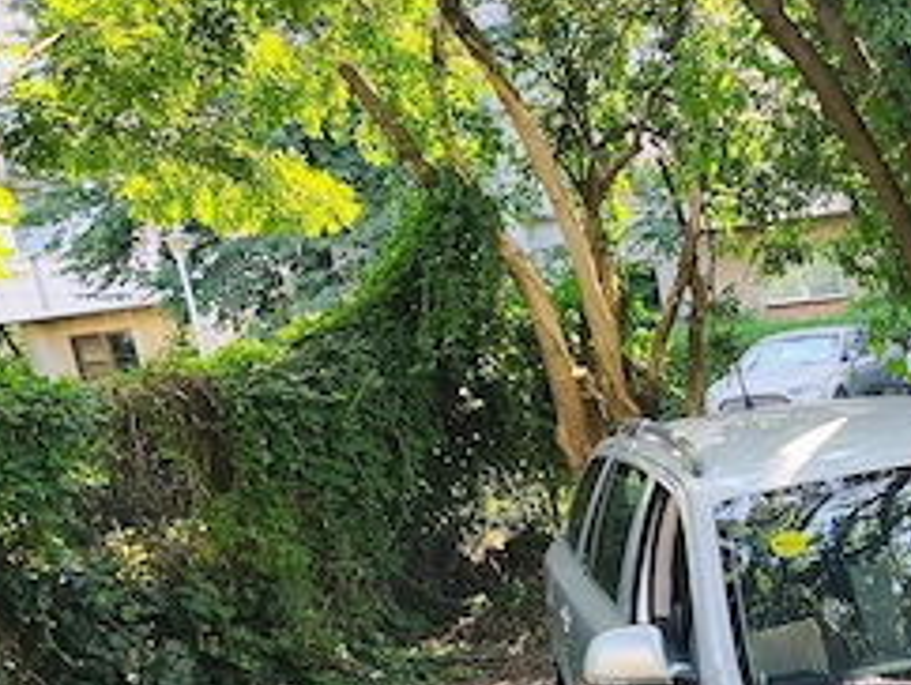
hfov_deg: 30.1
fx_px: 1502
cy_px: 734
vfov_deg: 24.2
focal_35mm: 57
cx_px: 1013
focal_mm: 6.18
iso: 50
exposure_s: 1/154
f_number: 1.65
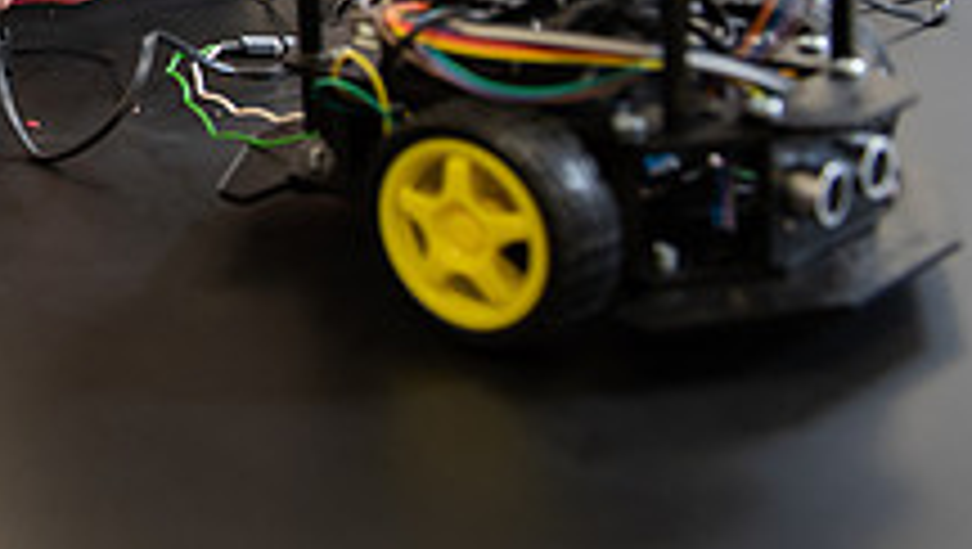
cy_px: -164
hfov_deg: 25.0
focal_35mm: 73
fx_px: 1883
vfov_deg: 15.8
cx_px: -292
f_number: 4
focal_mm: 26
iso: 640
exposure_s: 1/125
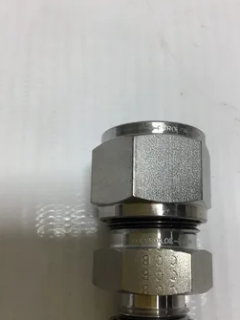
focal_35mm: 37
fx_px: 342
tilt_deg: -74.8
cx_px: 121
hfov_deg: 38.6
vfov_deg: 50.0
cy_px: 181
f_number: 2.4
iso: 25
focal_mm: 3.3
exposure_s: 1/193
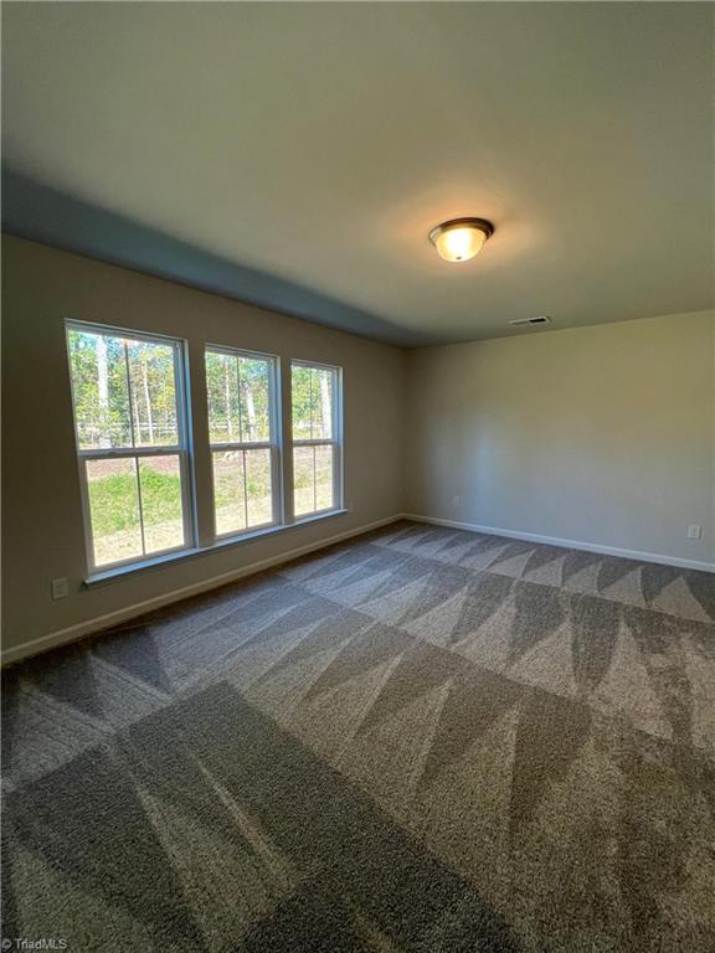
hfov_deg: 89.9
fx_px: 358
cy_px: 476
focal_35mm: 13
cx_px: 358
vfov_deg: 106.2
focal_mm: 1.57
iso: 100
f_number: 1.8
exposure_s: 1/120
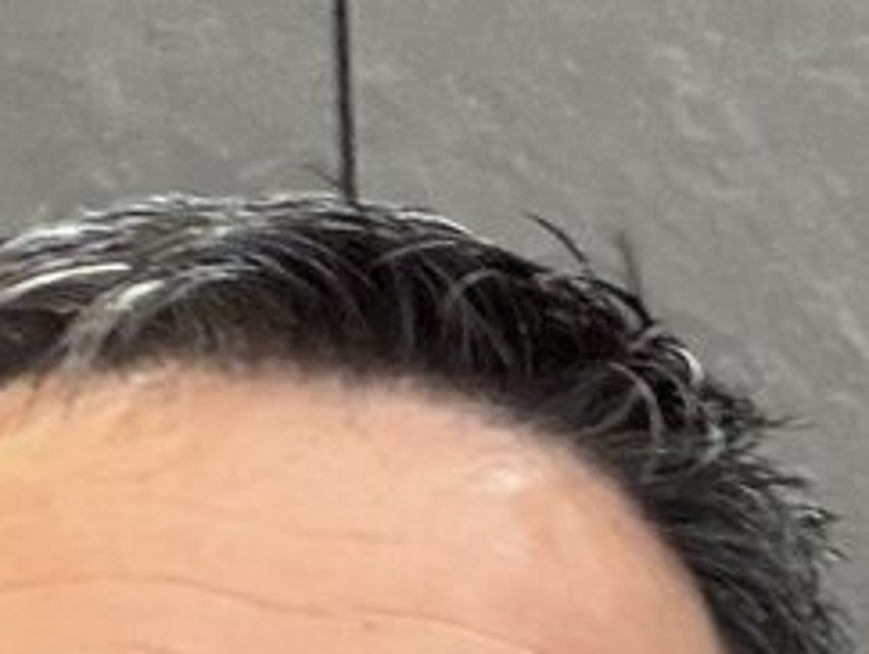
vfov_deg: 9.2
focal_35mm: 152
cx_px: 1630
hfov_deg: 11.8
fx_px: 3820
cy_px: 1283
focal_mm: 2.69
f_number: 1.9
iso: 200
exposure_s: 1/50
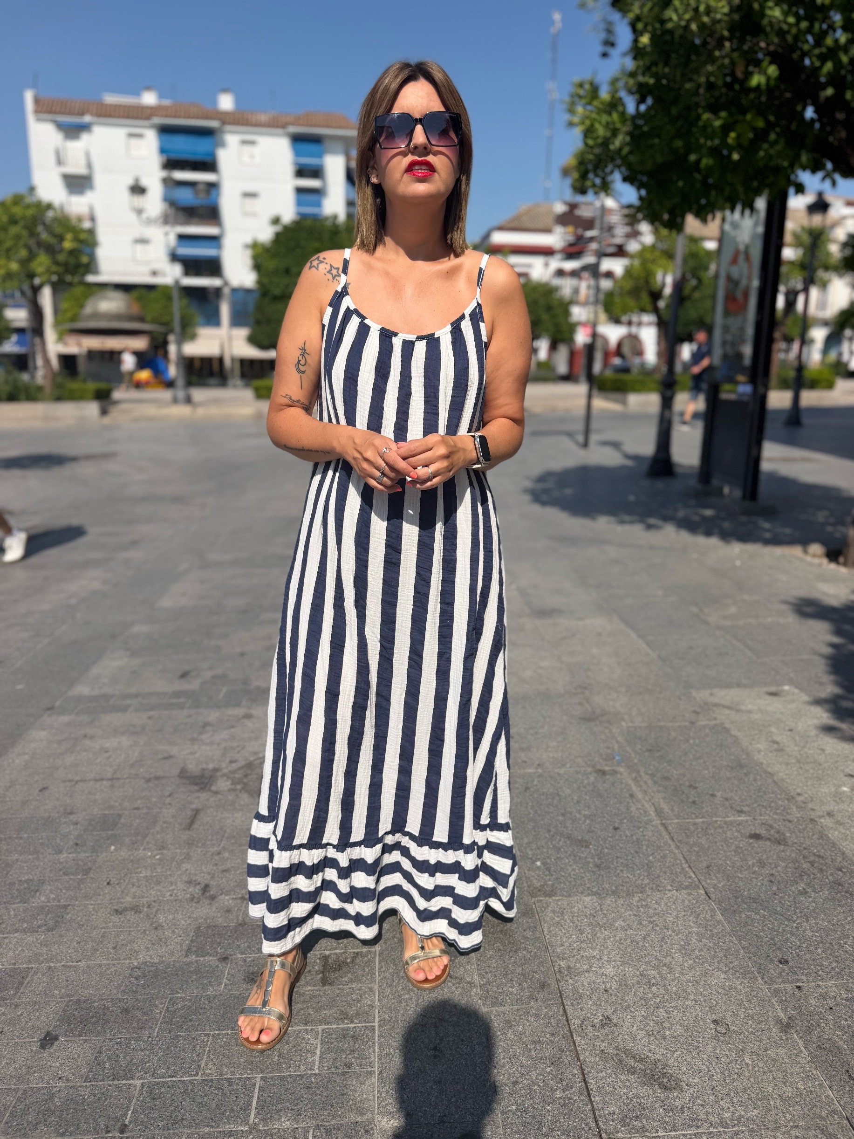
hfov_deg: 56.8
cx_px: 427
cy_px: 570
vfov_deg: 71.6
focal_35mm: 24
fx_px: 789
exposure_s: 1/7353
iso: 80
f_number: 1.78
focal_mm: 6.76
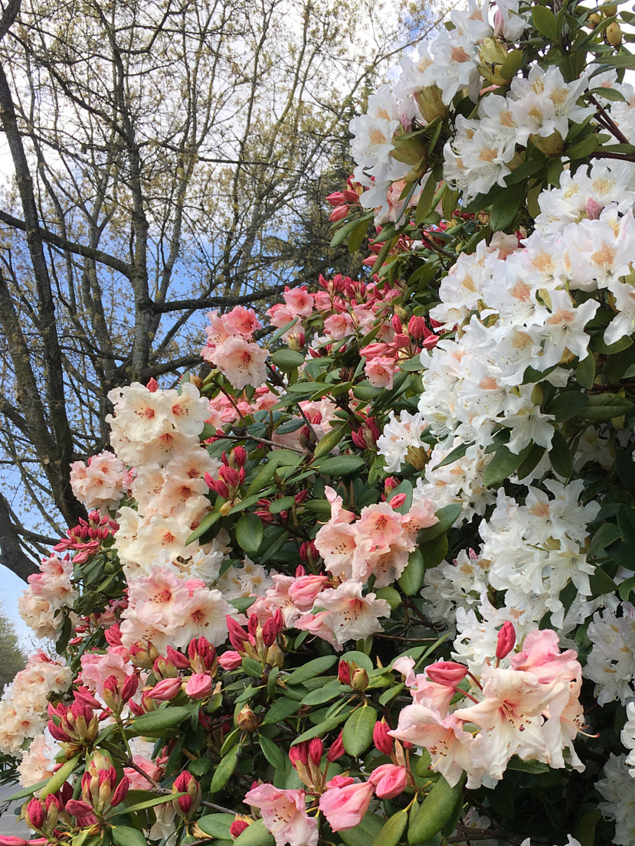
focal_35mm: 42
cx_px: 431
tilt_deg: +9.7
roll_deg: -2.3
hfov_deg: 34.0
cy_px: 565
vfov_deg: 44.1
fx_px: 1027
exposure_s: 1/625
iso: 25
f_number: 2.2
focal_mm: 4.15
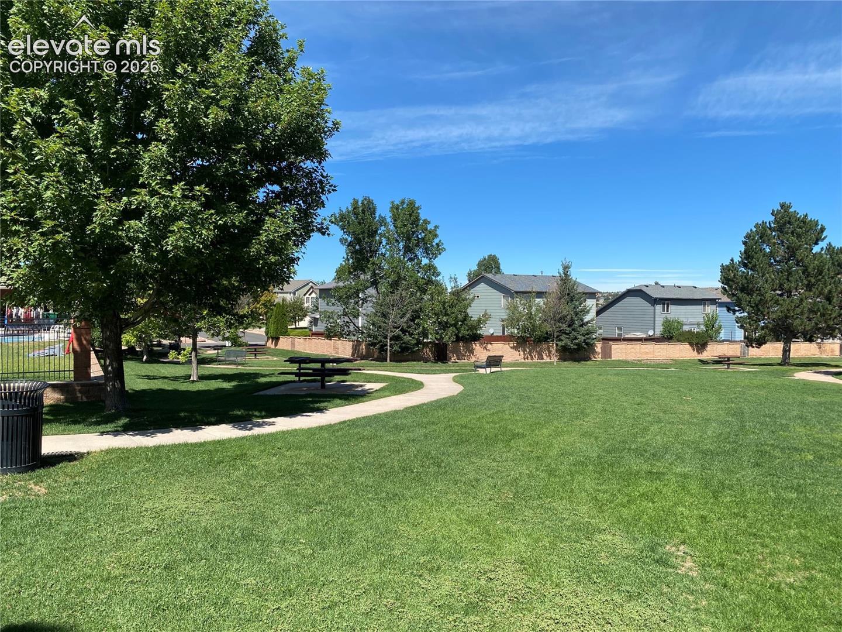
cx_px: 421
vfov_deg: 53.1
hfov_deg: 67.3
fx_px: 632
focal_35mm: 26
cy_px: 316
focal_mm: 4.25
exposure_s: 1/2315
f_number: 1.8
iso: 32
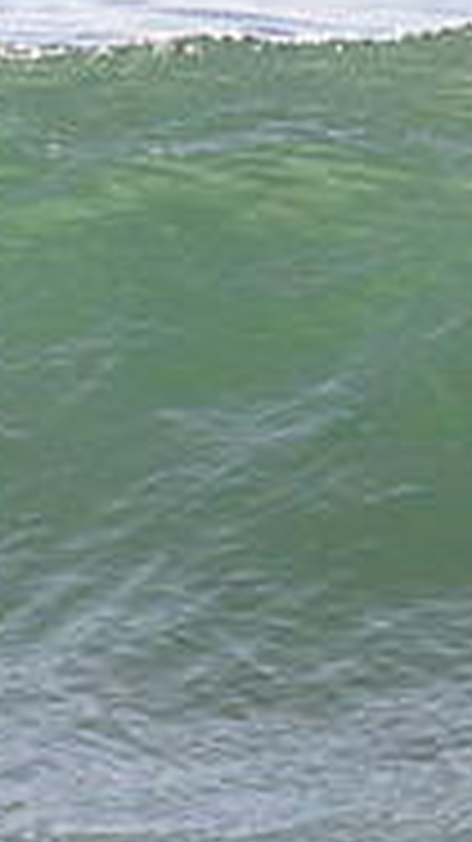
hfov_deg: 0.5
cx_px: -490
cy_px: 448
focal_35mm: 2604
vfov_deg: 0.8
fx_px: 58017
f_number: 11
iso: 1000
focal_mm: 800
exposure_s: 1/2000
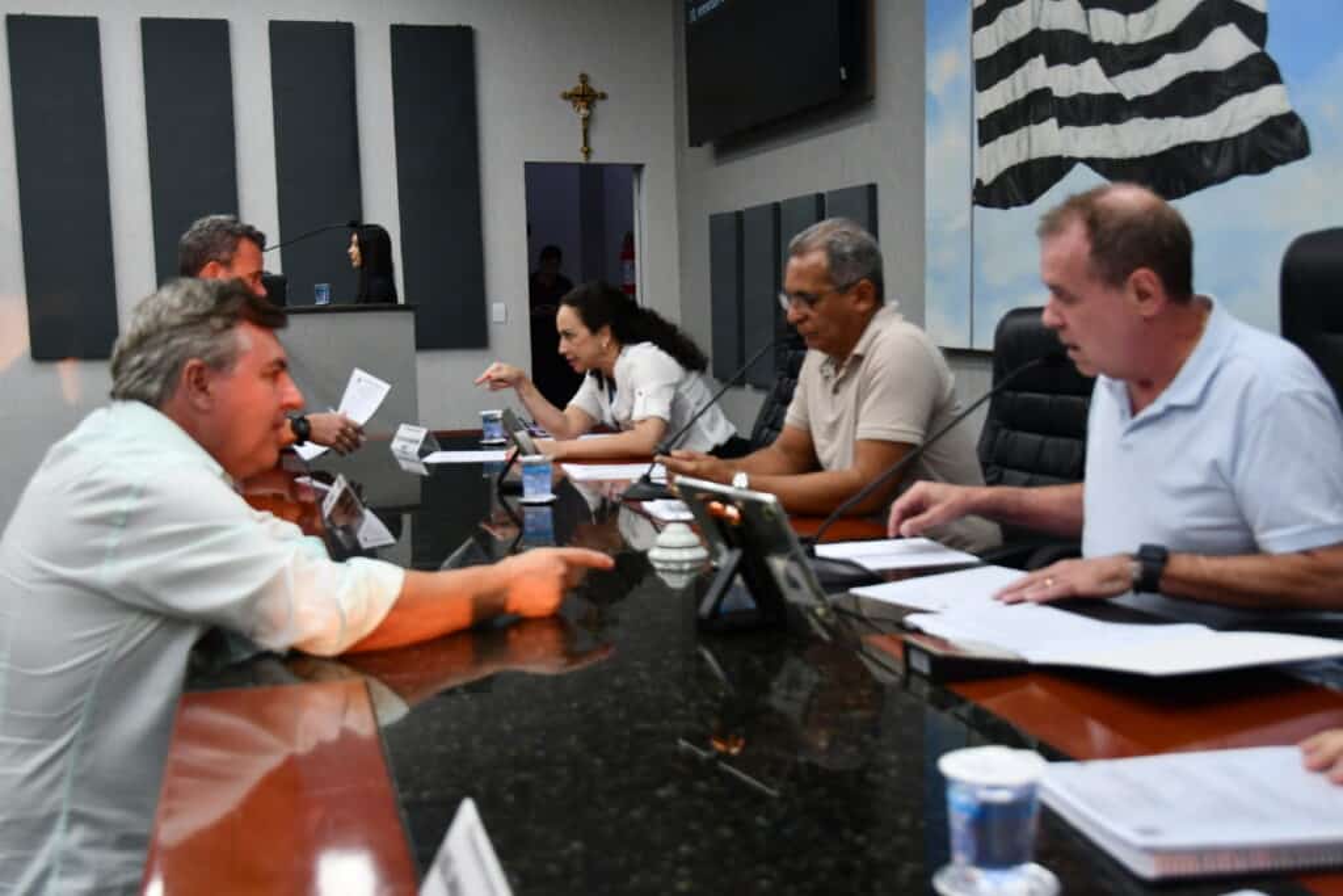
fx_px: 1455
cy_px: 448
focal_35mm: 39
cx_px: 672
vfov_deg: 34.2
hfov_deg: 49.5
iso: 800
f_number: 3.8
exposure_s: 1/250
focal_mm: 26
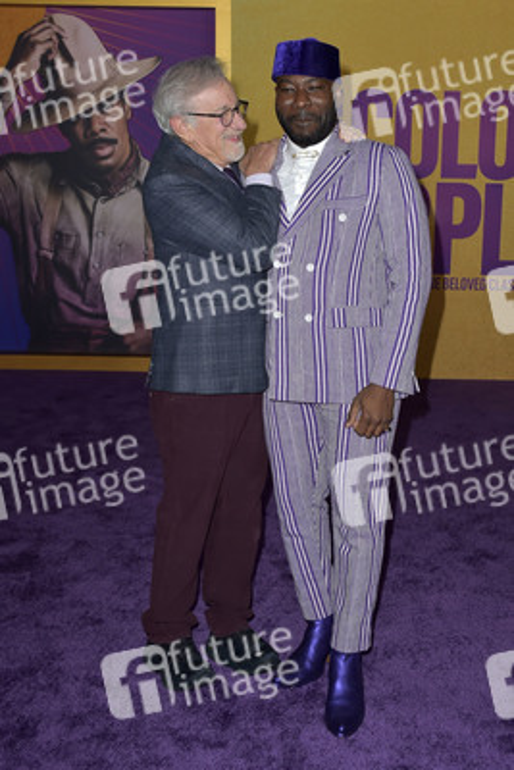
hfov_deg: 35.1
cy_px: 385
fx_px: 813
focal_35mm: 38
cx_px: 257
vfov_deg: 50.7
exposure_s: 1/250
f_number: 6.3
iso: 320
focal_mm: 38
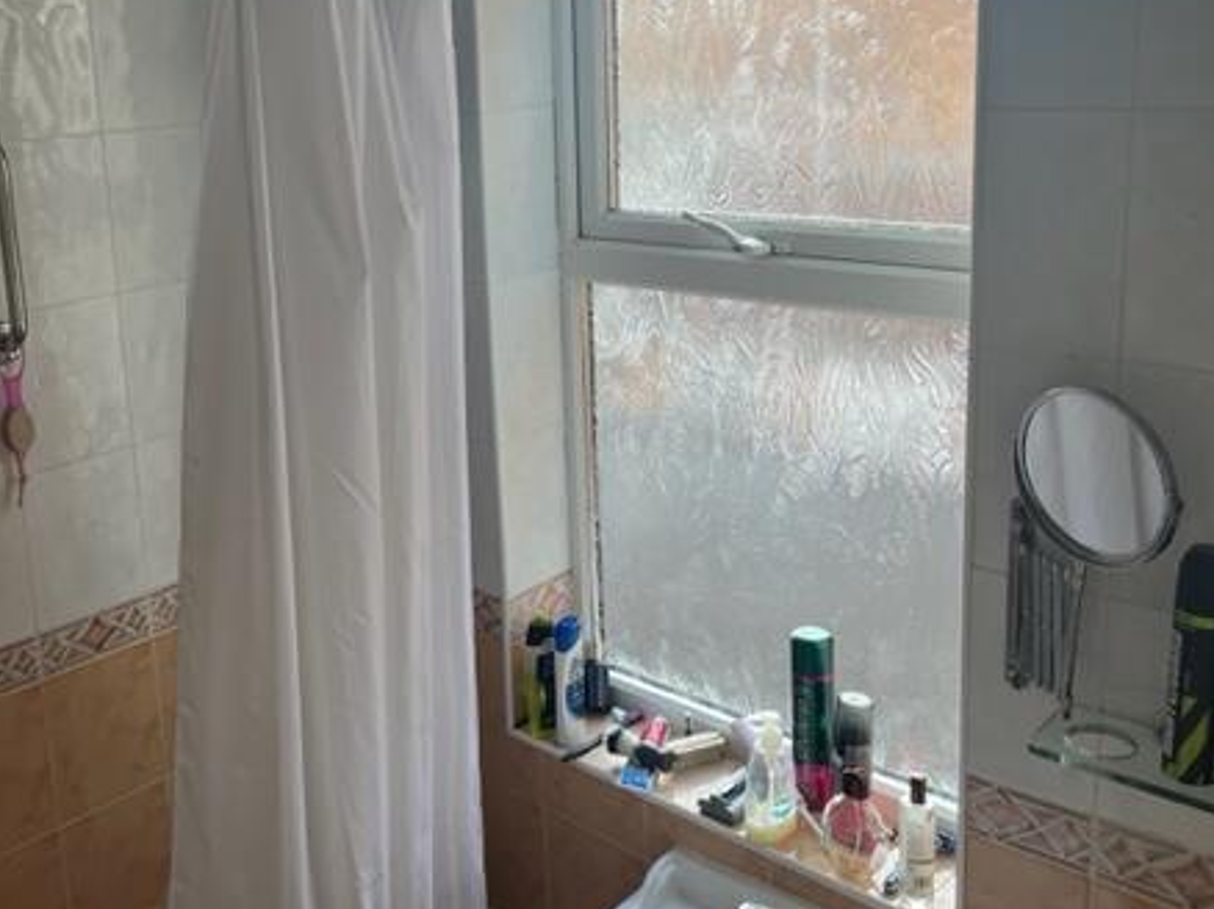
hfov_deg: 47.7
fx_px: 1332
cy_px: 319
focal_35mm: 38
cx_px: 355
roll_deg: +4.7
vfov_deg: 37.4
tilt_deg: -14.1
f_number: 1.6
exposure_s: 1/122
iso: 50
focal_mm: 5.1
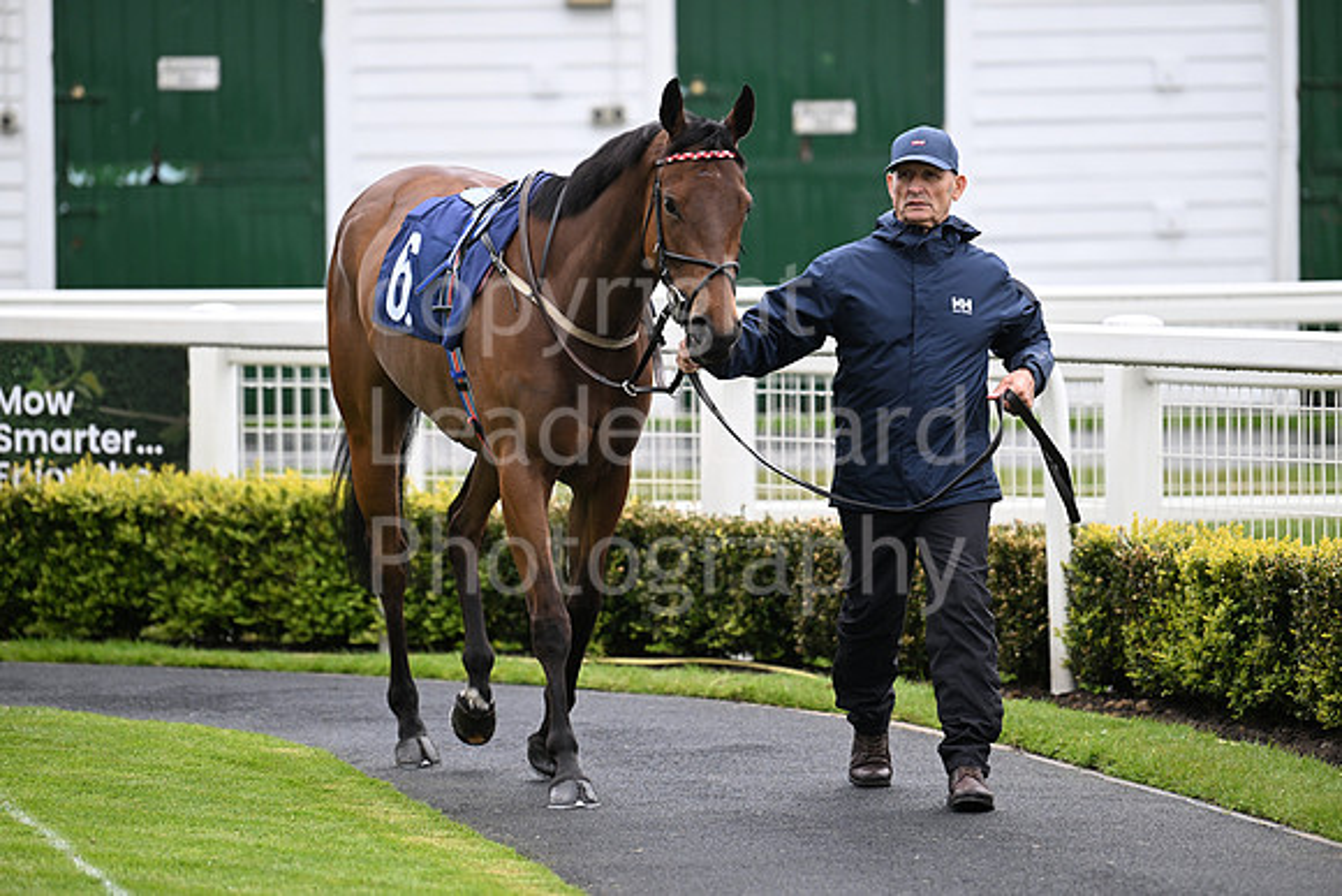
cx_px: 671
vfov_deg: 6.9
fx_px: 7457
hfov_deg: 10.3
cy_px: 448
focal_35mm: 200
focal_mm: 200
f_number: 3.5
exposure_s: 1/4000
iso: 800
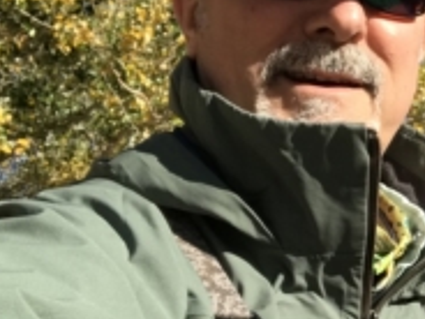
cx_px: 534
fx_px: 1068
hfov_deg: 20.7
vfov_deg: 16.8
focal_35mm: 87
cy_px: 264
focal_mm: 2.87
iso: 25
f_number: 2.2
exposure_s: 1/960
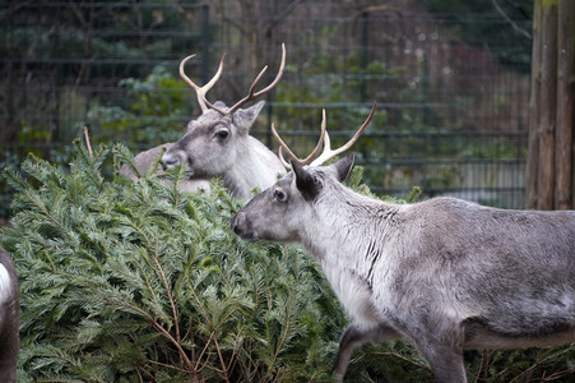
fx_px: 3192
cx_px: 288
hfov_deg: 10.3
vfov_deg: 6.9
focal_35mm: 200
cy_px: 192
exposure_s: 1/125
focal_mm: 200
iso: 1600
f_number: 5.6
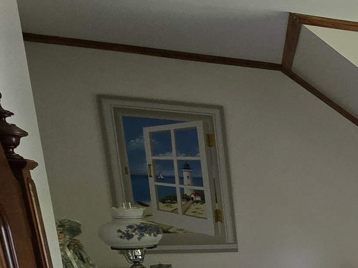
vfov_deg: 26.8
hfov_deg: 26.6
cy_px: 323
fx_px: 496
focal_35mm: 48
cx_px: 553
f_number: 2.2
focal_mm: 2.2
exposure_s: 1/60
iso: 160
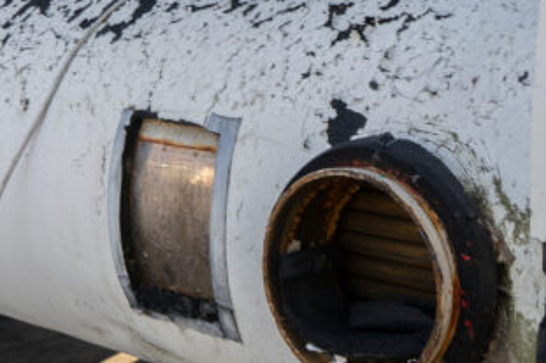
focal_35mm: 79
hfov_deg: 25.6
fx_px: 1197
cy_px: 138
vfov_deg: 17.2
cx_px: 197
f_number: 9
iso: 100
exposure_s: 1/50
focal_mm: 24
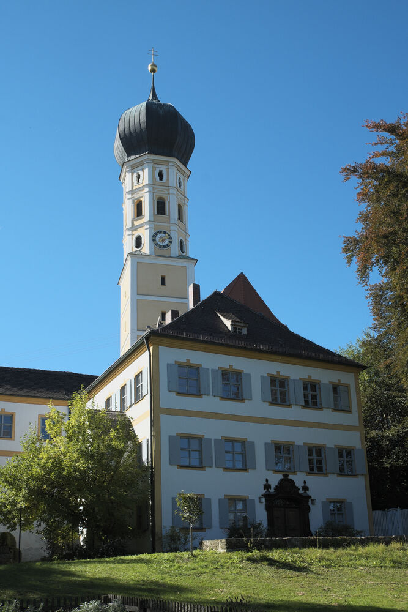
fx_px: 612
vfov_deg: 53.1
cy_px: 306
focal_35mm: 36
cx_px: 204
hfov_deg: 36.9
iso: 200
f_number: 11
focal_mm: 24.3
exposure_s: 1/160
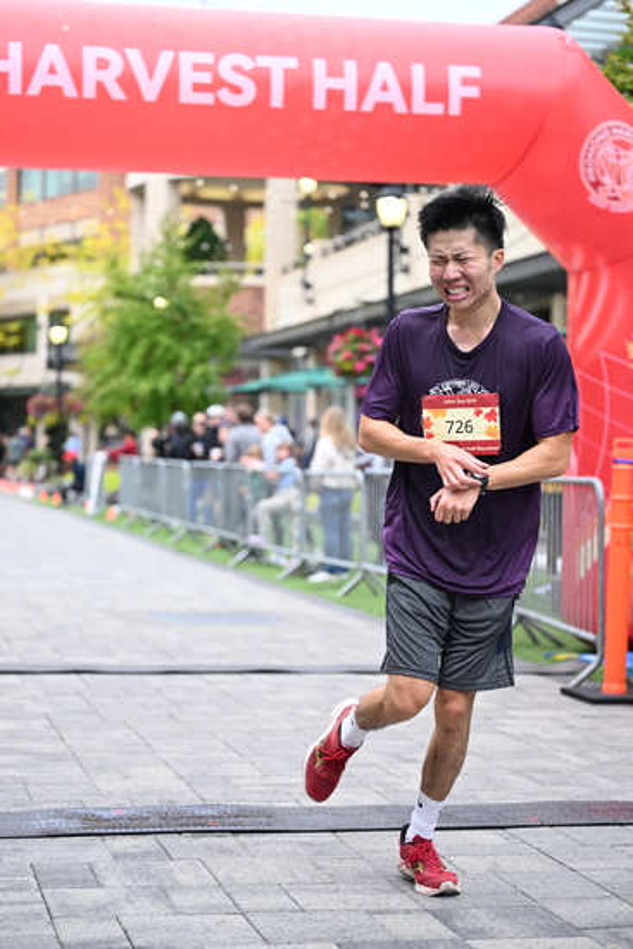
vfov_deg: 28.8
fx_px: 1845
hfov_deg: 19.5
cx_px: 316
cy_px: 474
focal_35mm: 70
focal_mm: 70
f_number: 2.8
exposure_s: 1/1600
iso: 1250
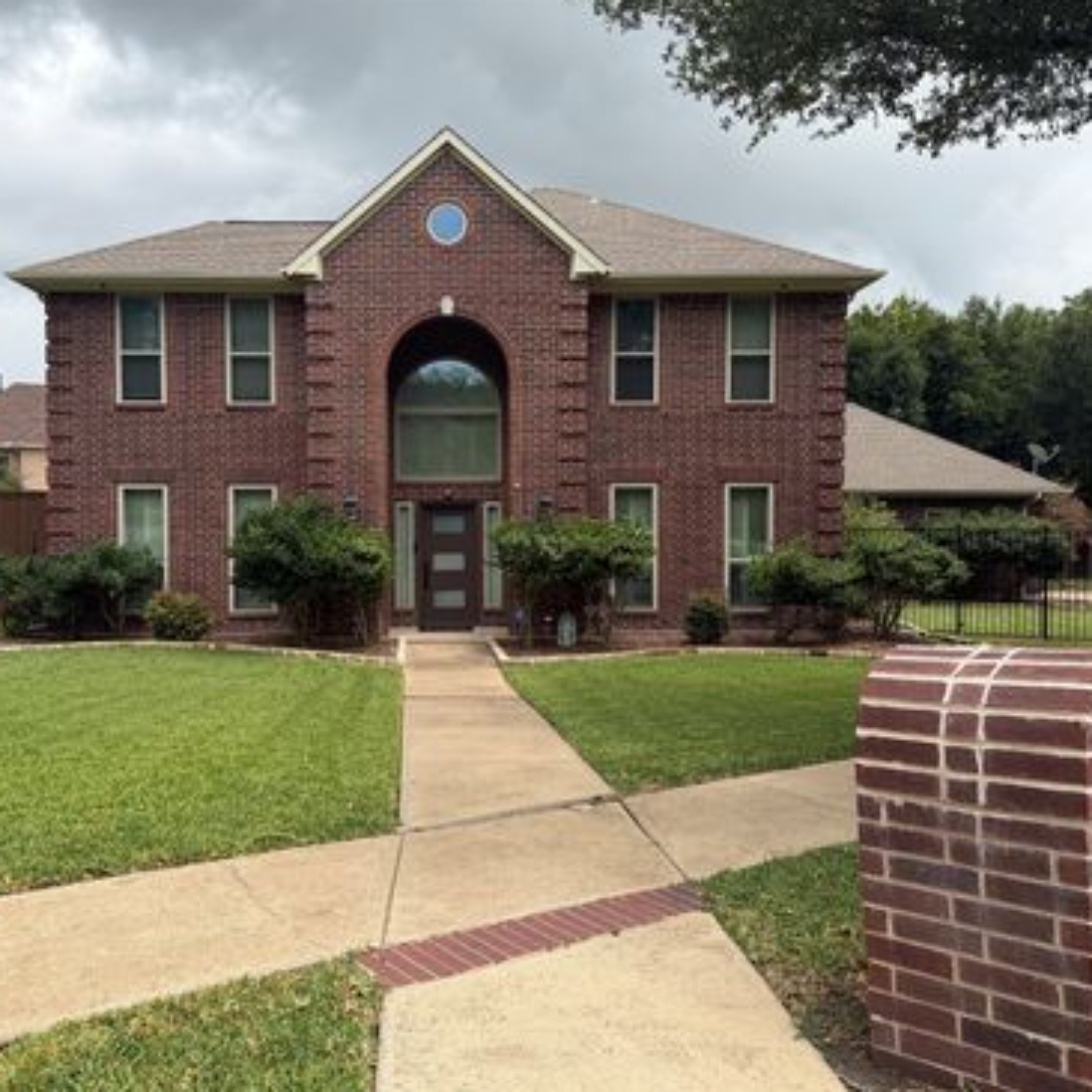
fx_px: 1035
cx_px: 468
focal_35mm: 29
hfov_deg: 55.4
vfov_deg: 55.6
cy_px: 542
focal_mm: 6.76
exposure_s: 1/3584
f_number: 1.78
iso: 80
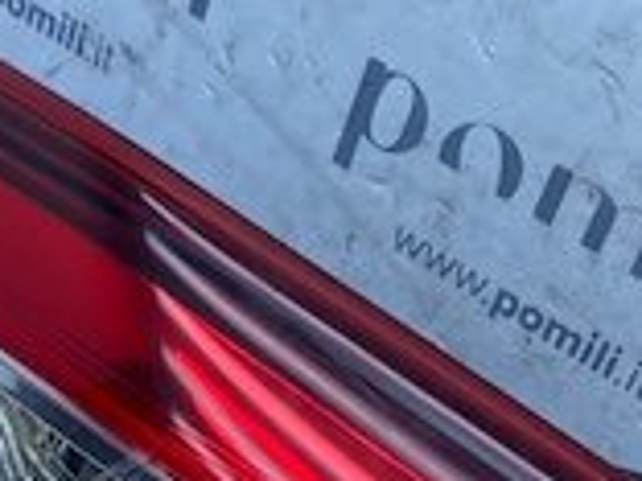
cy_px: 822
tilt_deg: -51.3
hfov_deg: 17.9
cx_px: 4
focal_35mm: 107
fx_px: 1984
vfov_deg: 12.8
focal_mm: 4.25
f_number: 1.8
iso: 32
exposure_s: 1/793
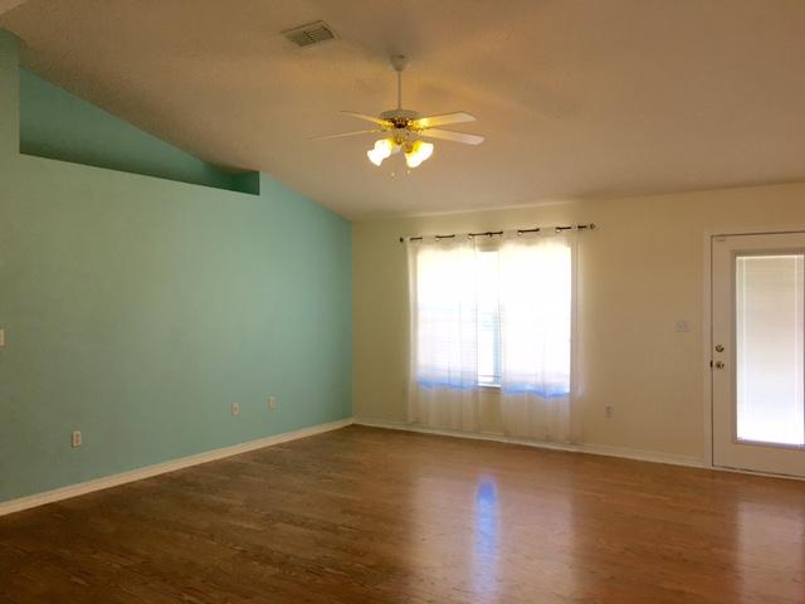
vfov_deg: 48.2
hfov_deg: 61.7
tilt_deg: +0.9
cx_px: 402
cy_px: 302
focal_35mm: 29
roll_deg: +0.0
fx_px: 674
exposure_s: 1/40
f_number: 2.2
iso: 25
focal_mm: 4.15
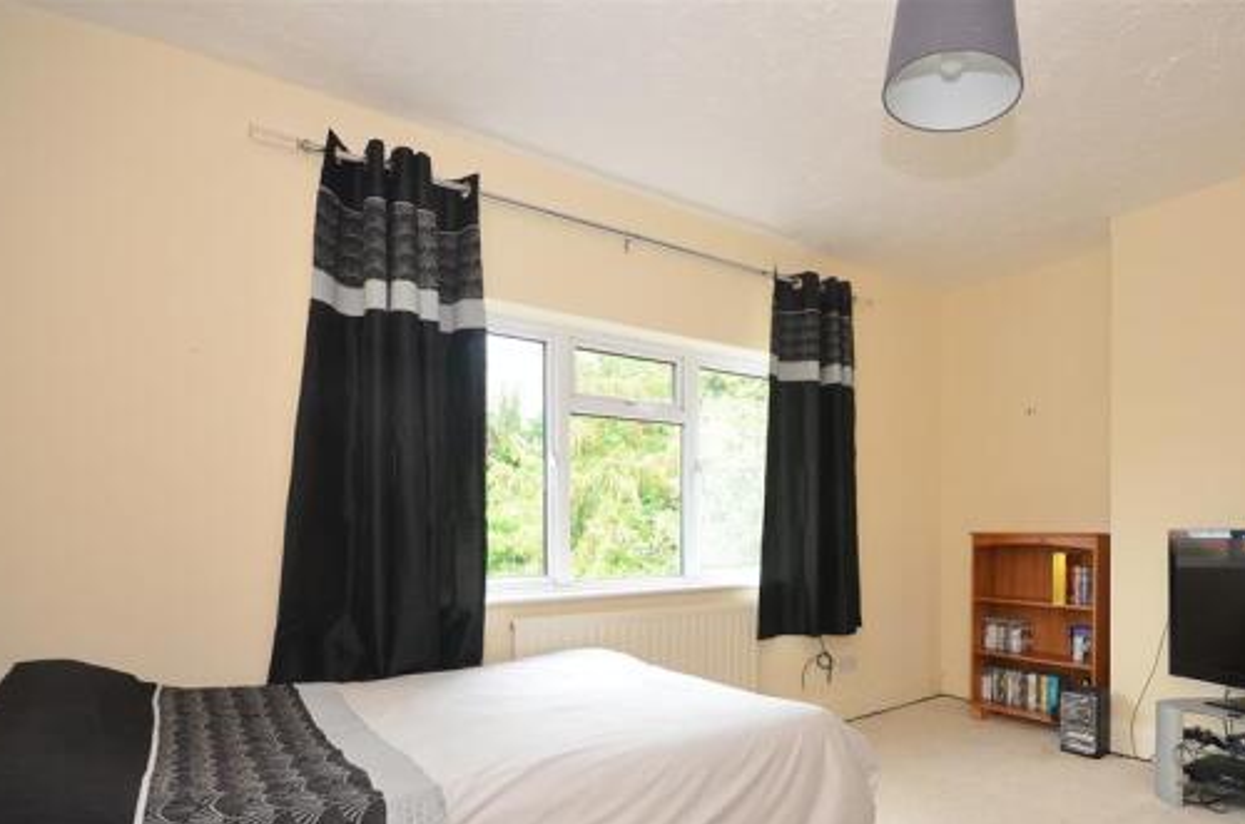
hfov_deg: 78.1
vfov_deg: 56.7
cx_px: 782
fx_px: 747
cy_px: 538
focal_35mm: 22
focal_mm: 11
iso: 200
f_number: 8
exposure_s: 1/25
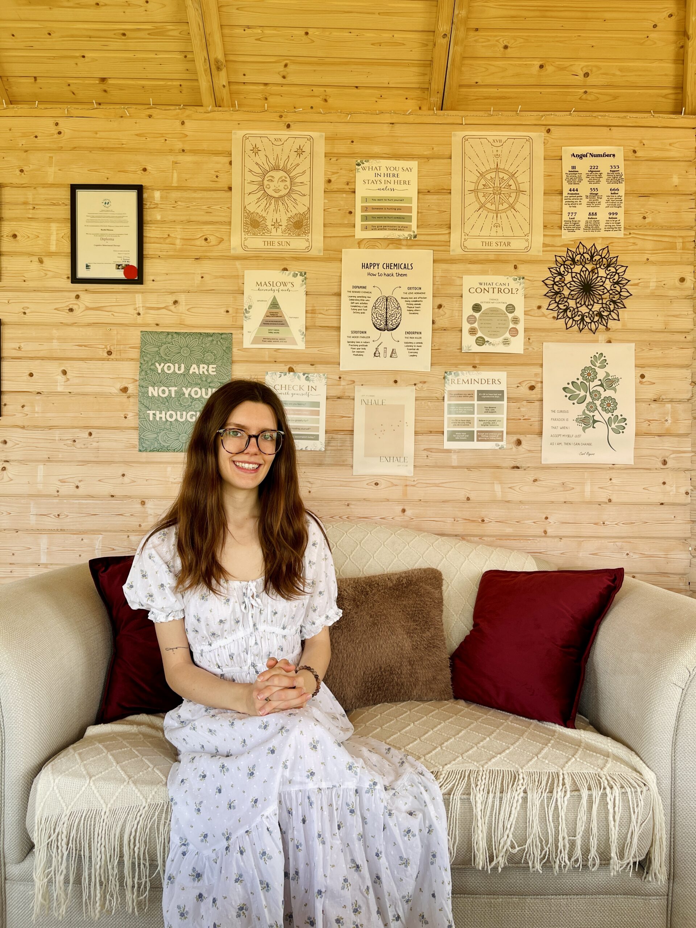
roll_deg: -0.2
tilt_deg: +0.7
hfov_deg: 53.1
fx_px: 697
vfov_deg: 67.3
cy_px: 464
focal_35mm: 26
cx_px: 348
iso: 40
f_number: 1.6
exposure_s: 1/121
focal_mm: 5.1
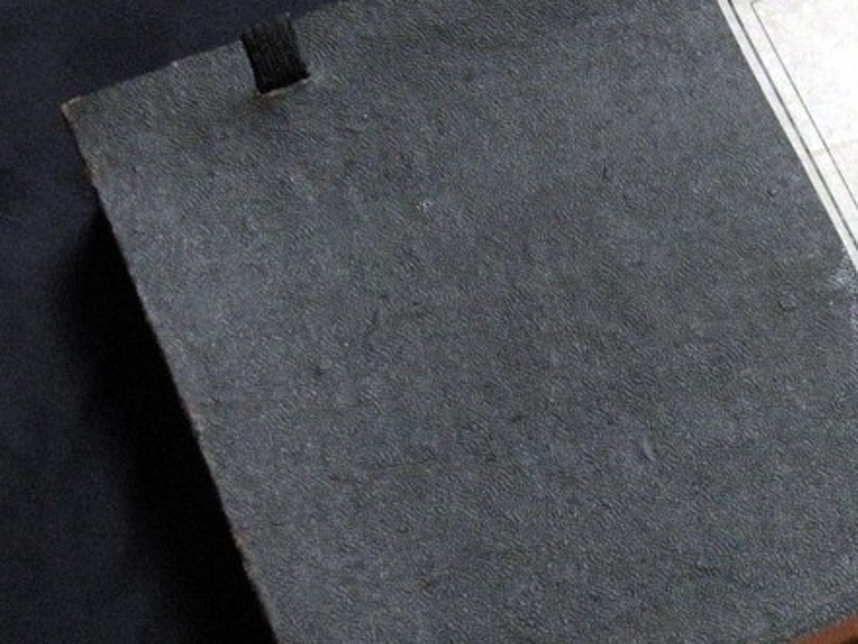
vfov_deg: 13.0
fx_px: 2827
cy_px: 288
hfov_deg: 17.0
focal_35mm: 114
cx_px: 808
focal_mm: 9.8
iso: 400
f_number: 3.5
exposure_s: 1/12.4
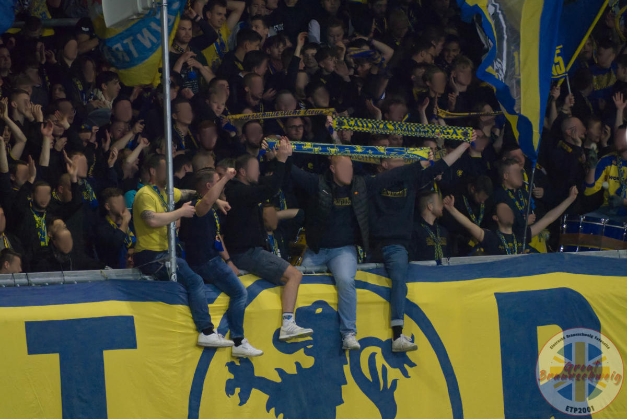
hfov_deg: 3.4
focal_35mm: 600
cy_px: 210
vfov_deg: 2.3
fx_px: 10457
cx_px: 314
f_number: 5.6
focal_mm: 220
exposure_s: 1/200
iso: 1600
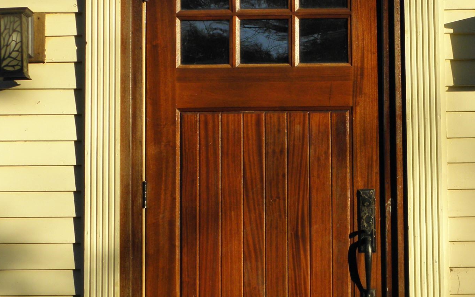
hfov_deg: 23.4
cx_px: 318
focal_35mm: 88
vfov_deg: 14.8
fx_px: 1139
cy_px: 133
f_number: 3.9
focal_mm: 7.9
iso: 100
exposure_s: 1/500
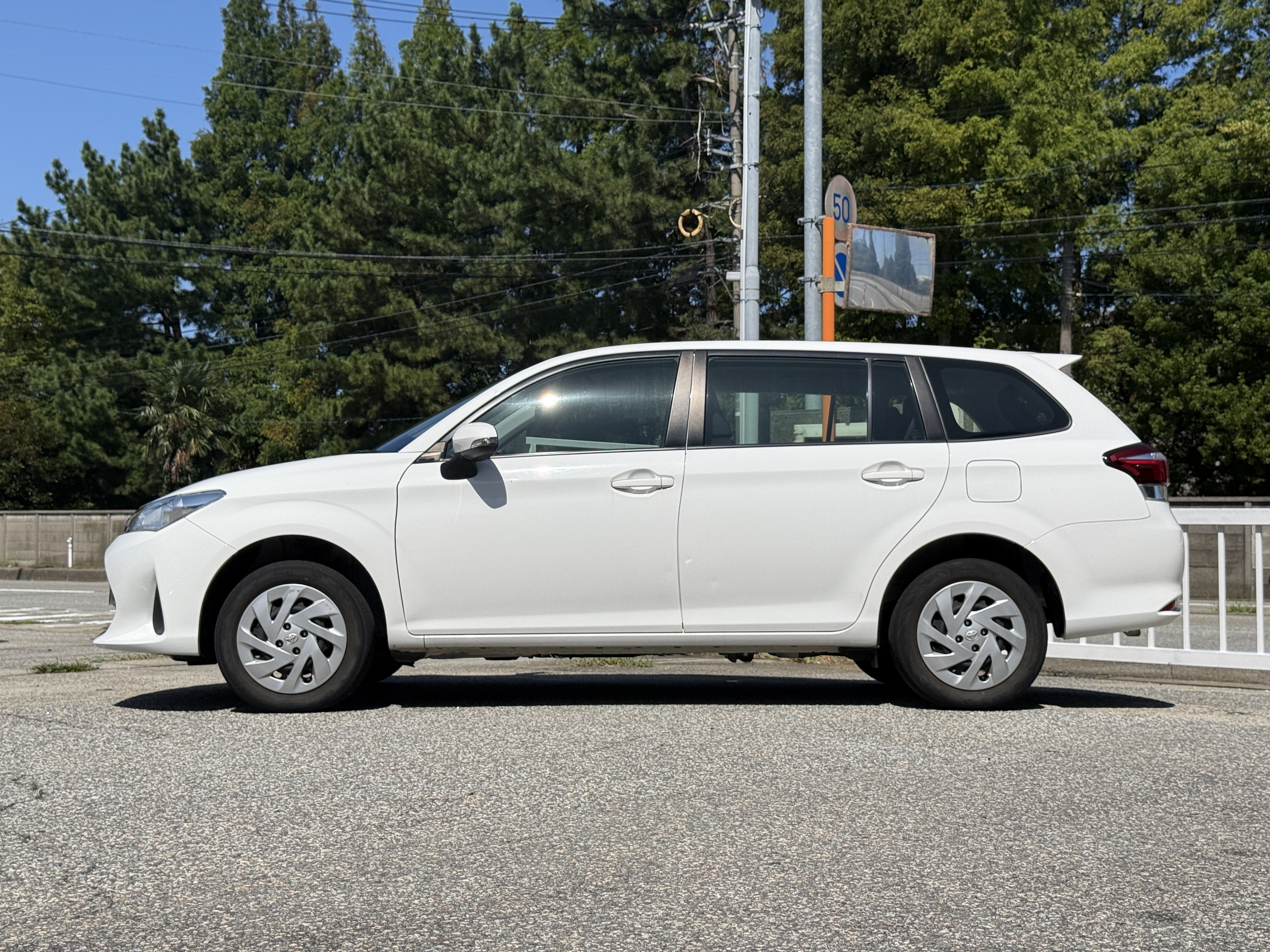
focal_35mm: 48
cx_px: 635
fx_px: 1761
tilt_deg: +2.0
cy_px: 476
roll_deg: -0.5
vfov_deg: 30.3
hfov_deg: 39.7
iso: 80
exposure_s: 1/11364
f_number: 1.78
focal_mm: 6.76
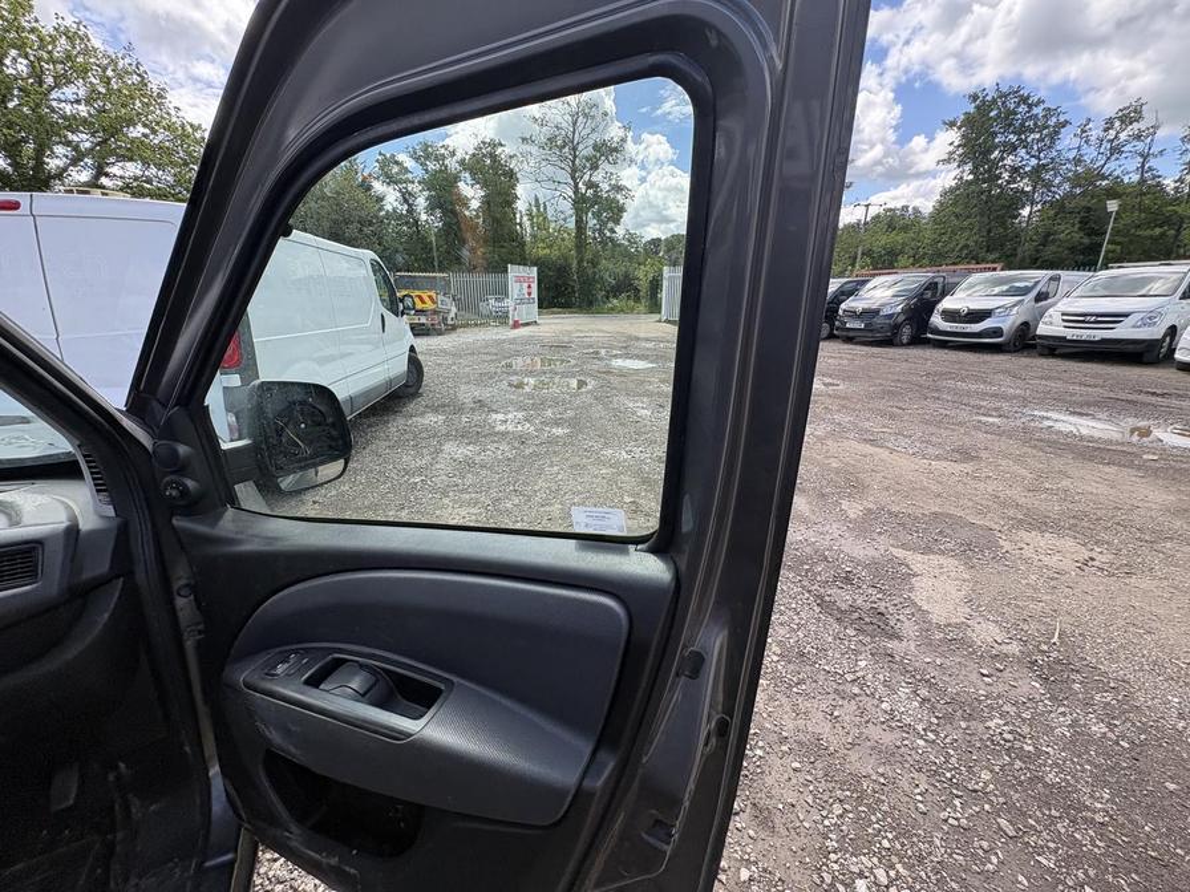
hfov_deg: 102.1
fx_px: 481
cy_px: 446
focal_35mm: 14
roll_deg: +1.2
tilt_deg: -11.8
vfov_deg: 85.7
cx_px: 595
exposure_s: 1/383
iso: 40
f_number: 2.2
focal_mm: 2.22
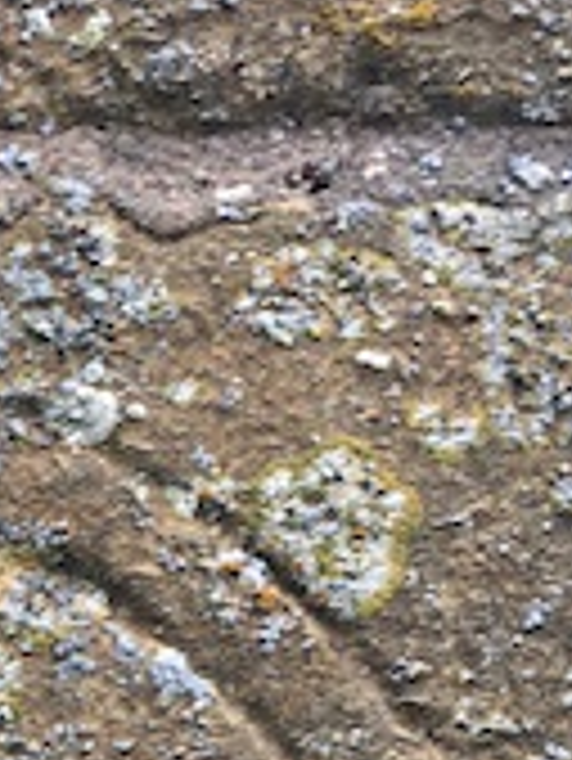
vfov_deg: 16.5
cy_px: 1093
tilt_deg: +5.3
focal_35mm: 110
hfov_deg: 12.8
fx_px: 2420
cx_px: -284
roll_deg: -0.4
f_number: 2.2
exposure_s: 1/50
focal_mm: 4.15
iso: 32
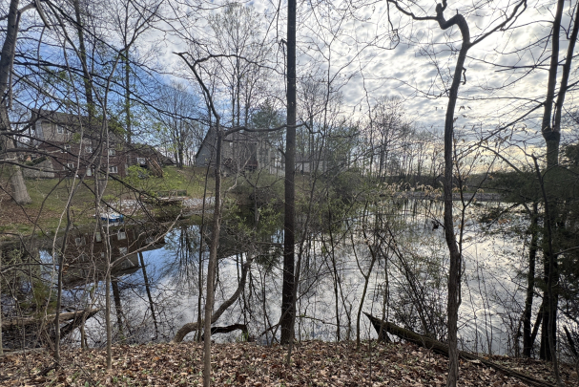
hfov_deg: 96.6
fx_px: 257
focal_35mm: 16
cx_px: 274
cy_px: 233
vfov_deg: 72.9
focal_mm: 2.22
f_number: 2.2
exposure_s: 1/316
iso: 40
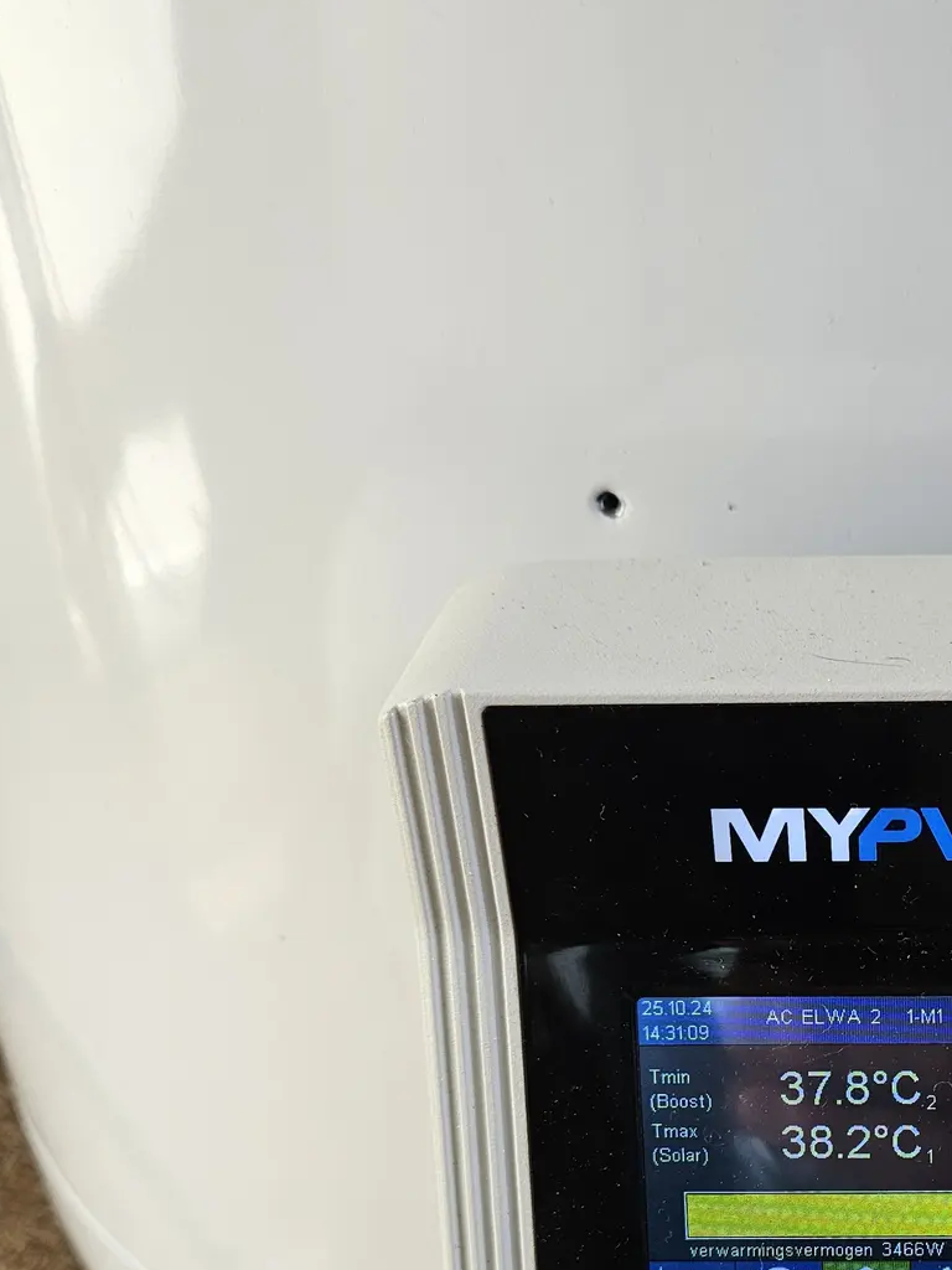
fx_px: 1687
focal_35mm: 46
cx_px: 942
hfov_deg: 29.5
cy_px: 1080
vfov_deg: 39.0
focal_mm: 5.4
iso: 64
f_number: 1.8
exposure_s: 1/359
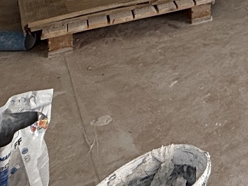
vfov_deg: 13.9
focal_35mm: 83
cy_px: -227
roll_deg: -0.4
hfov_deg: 19.0
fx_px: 595
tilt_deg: +0.5
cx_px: 425
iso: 64
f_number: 2.2
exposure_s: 1/289
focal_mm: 2.22
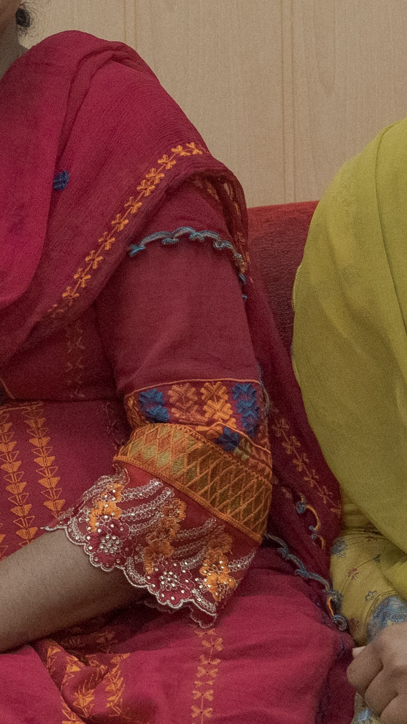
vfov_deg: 16.9
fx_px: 2437
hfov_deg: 9.5
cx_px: 29
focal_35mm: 127
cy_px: 324
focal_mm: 29
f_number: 4
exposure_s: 1/125
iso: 2000
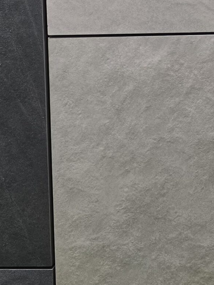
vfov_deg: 23.3
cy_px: -66
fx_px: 627
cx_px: 294
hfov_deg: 17.9
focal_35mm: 76
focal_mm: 6.3
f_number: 1.7
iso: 160
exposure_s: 1/100
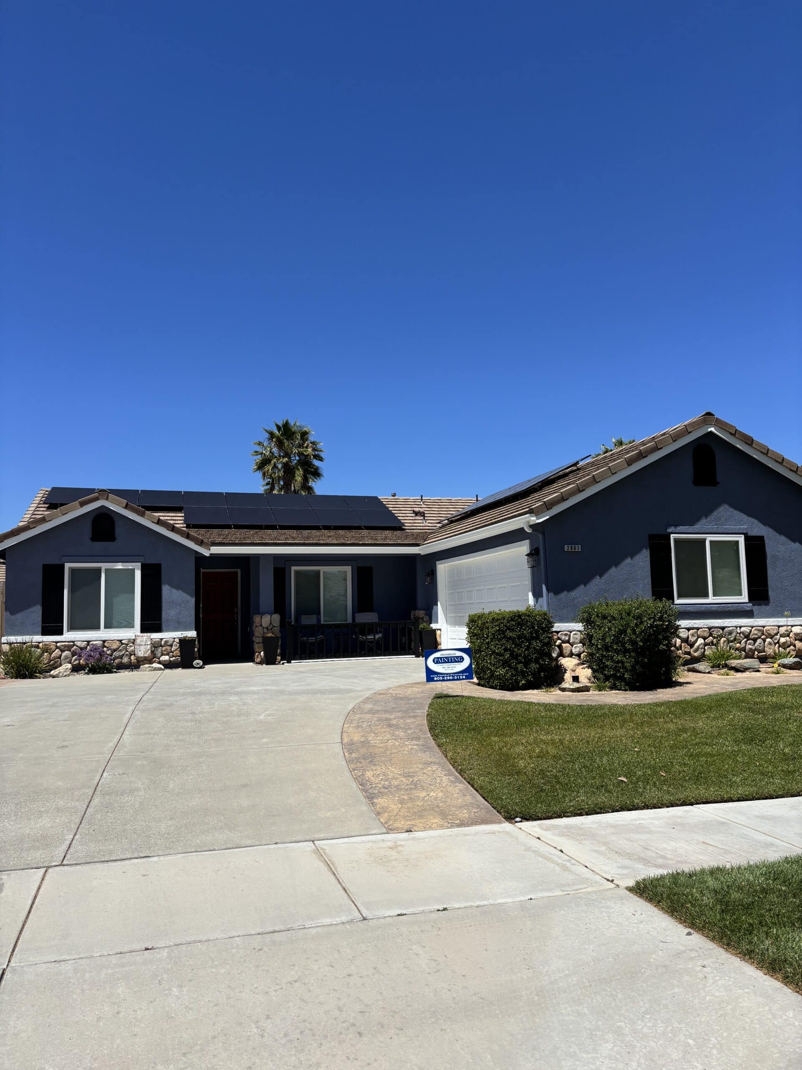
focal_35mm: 26
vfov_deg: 67.3
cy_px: 535
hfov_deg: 53.1
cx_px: 401
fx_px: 803
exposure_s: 1/4854
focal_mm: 5.96
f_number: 1.6
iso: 50
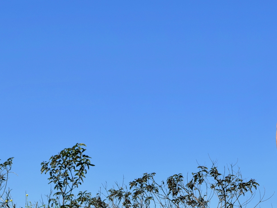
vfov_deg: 7.7
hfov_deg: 10.2
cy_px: 207
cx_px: 276
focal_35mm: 192
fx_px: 1538
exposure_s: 1/400
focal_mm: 55
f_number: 10
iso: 200
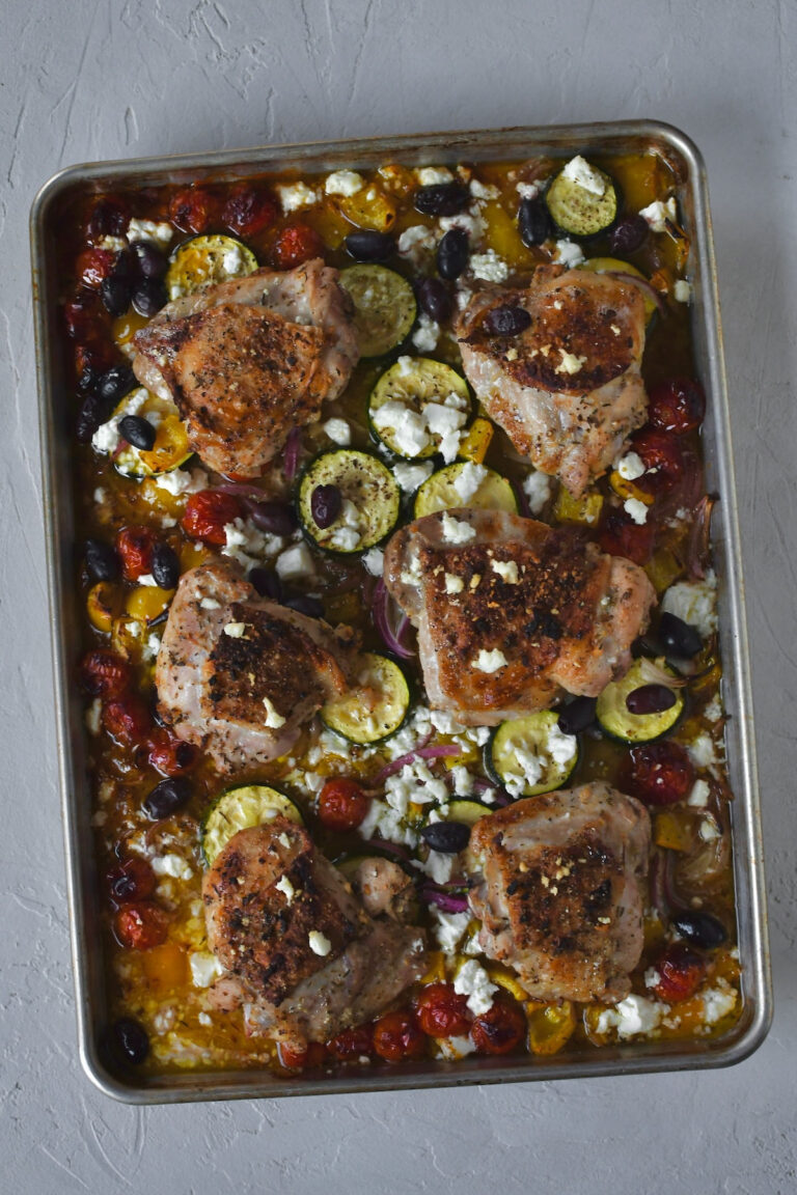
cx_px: 398
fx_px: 1727
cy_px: 598
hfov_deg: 26.0
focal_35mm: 52
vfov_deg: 38.2
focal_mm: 35
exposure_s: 1/200
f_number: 4.5
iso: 800
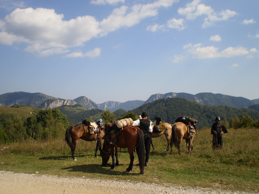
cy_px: 97
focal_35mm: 36
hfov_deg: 51.4
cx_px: 130
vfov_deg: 39.7
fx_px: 269
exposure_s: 1/800
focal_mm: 6.3
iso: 64
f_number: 4.6
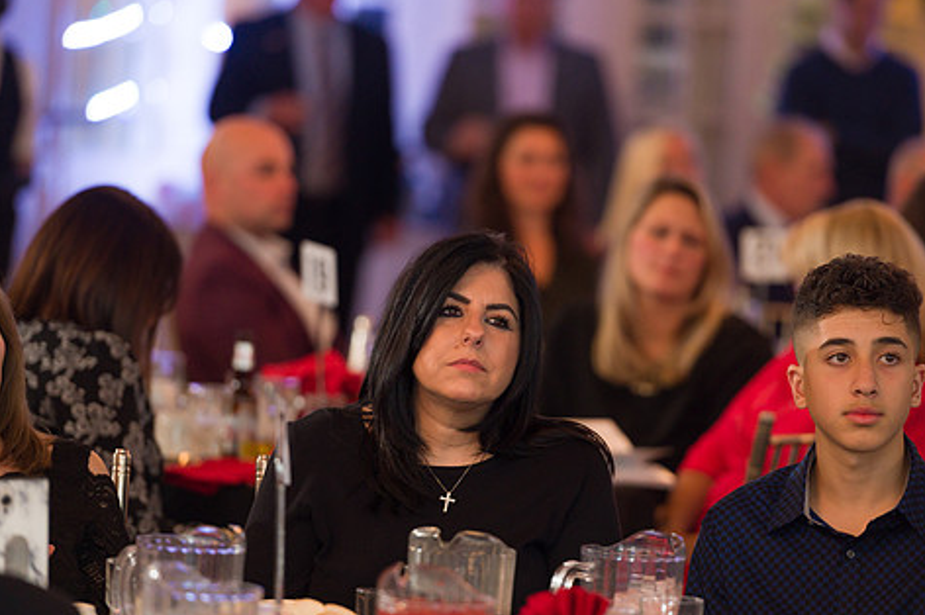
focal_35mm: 246
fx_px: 6316
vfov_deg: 5.6
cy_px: 337
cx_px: 519
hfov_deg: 8.4
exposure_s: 1/125
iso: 1600
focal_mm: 200
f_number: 3.2
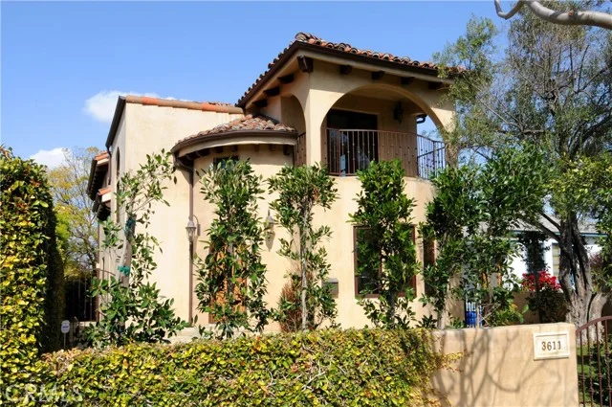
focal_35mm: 27
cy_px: 204
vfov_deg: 47.8
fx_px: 458
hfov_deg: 67.4
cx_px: 306
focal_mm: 18
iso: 200
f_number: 22
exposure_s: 1/60
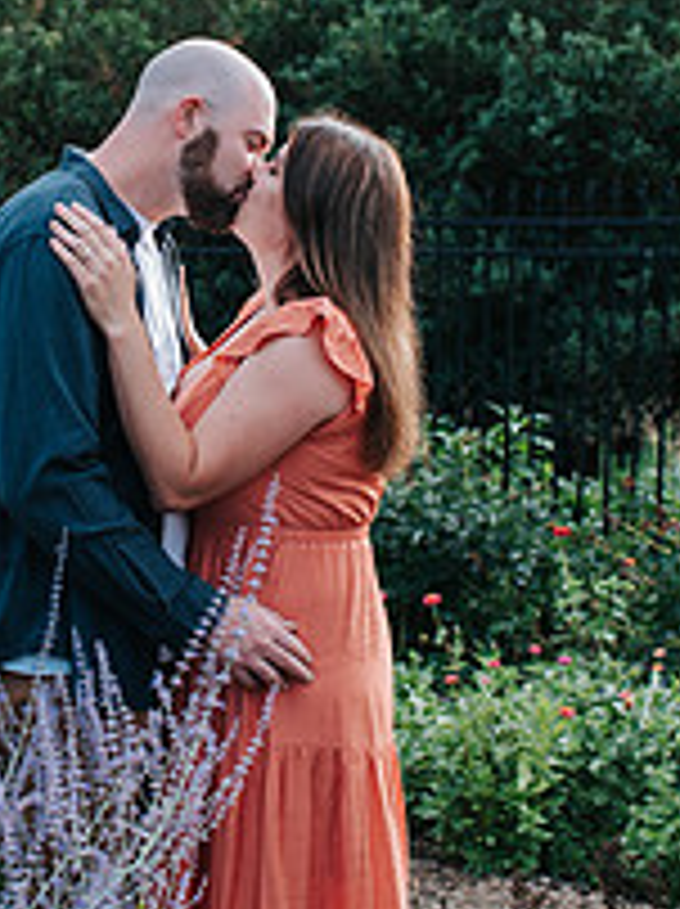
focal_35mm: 75
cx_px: 203
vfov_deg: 25.8
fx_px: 1969
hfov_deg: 19.5
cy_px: 270
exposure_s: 1/1250
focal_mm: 35
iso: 450
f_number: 2.8
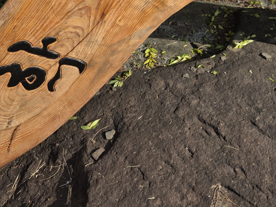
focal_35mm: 48
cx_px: 201
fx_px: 383
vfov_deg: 29.1
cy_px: 23
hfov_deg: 38.8
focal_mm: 6.3
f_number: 1.7
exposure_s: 1/3126
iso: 80
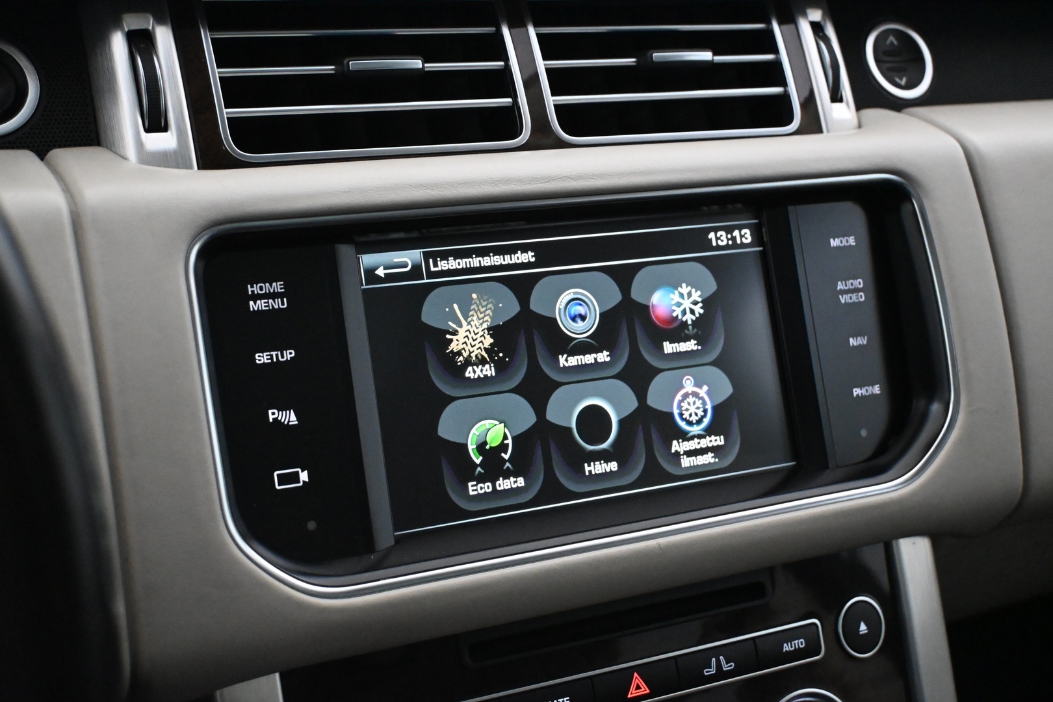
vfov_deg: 26.5
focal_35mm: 51
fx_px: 1492
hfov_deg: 38.9
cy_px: 351
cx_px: 526
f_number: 5
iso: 7200
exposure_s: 1/60
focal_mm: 34
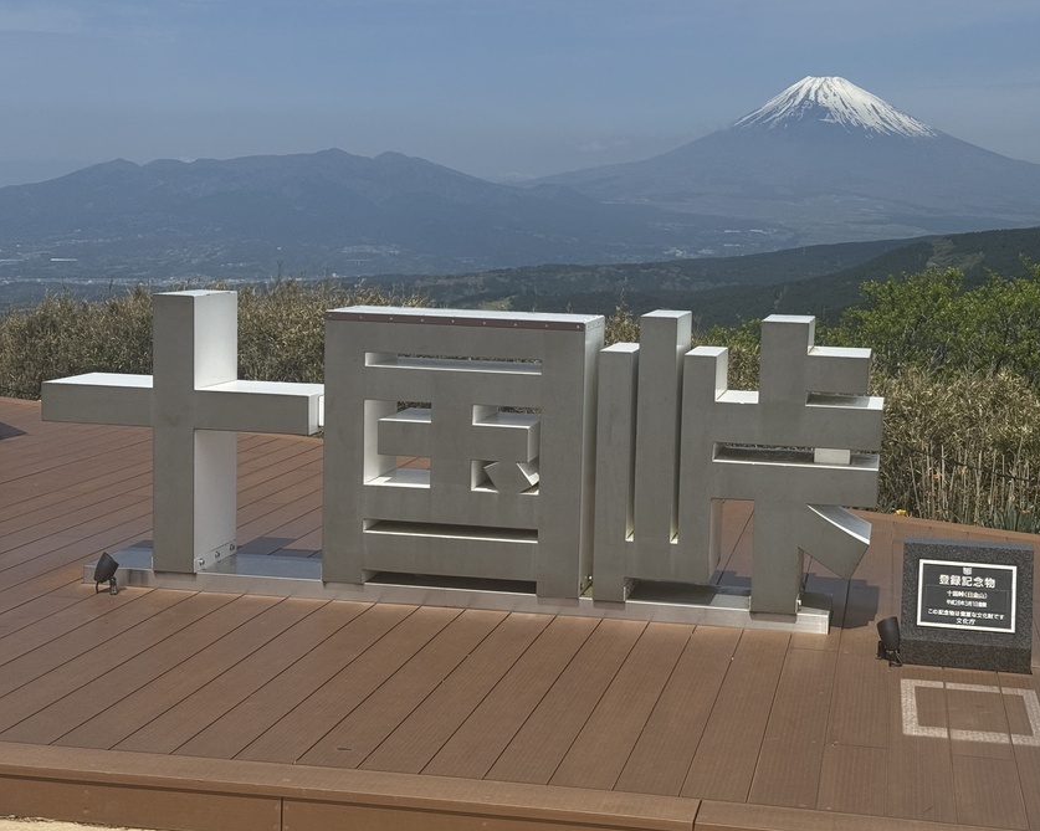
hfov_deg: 33.5
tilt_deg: -6.2
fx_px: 1723
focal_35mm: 56
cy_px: 424
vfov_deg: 27.1
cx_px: 600
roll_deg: -2.7
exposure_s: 1/9009
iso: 80
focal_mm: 6.76
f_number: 1.78
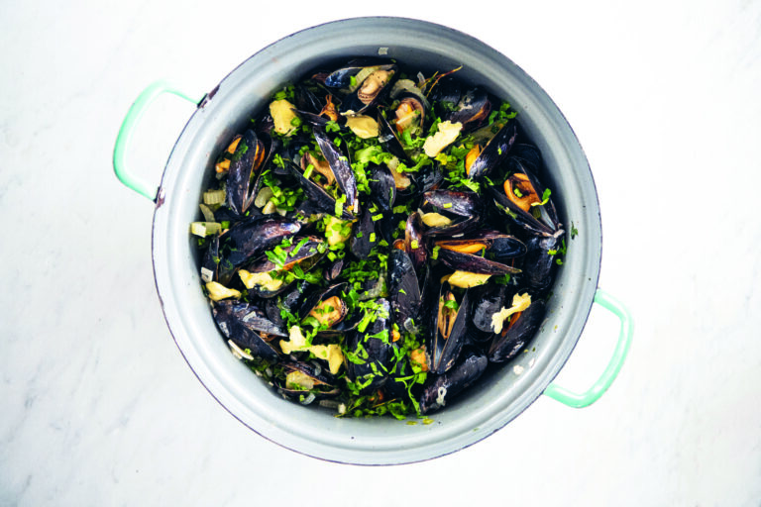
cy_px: 254
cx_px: 380
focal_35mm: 58
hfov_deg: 34.5
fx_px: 1226
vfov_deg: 23.4
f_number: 3.2
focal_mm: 58
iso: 640
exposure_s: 1/80
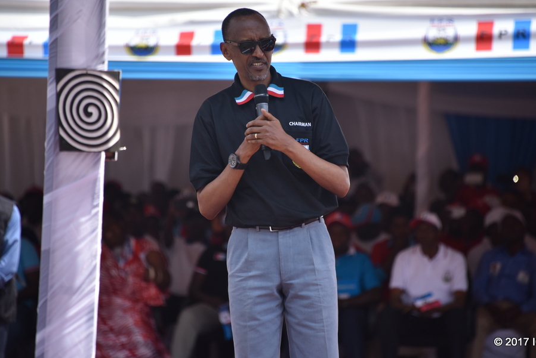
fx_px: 4976
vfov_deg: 4.1
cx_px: 278
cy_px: 161
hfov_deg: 6.2
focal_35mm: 334
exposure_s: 1/1600
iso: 500
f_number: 5.6
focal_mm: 300
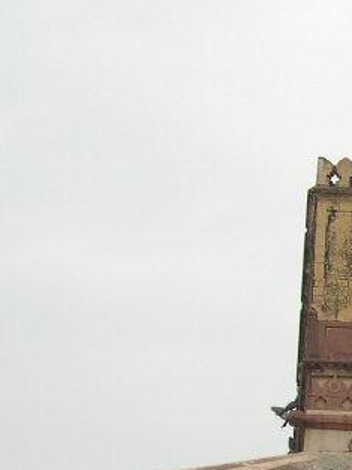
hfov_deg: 11.2
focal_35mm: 124
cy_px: 510
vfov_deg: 15.5
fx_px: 1684
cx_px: 620
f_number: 7.6
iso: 100
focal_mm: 8
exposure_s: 1/142
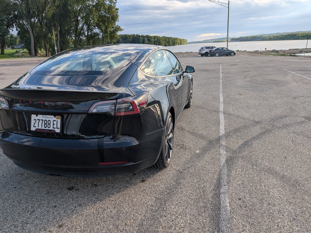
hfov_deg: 71.6
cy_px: 116
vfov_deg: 56.8
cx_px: 156
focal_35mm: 24
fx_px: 216
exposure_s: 1/5025
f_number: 1.7
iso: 29
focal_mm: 4.53
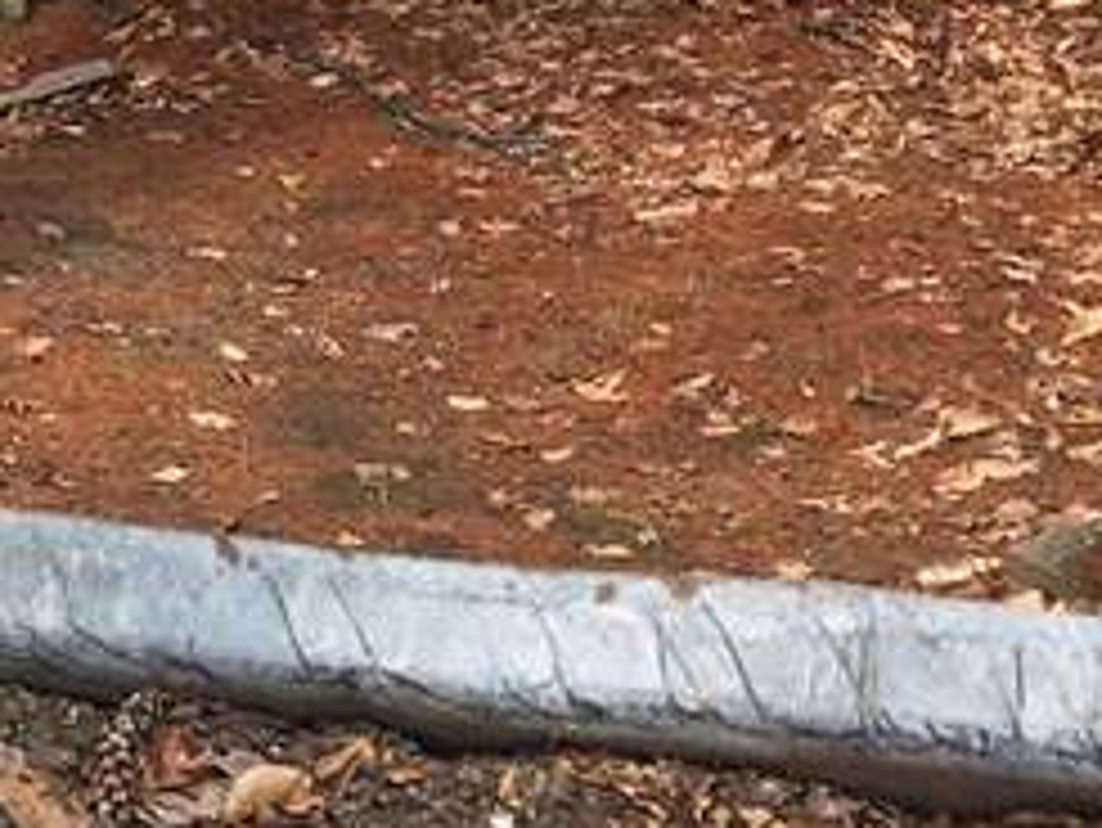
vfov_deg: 11.6
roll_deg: -1.0
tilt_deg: -11.5
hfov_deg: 15.3
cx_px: -436
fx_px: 3854
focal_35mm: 121
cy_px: -500
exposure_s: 1/884
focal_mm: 4.15
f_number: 2.2
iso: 25
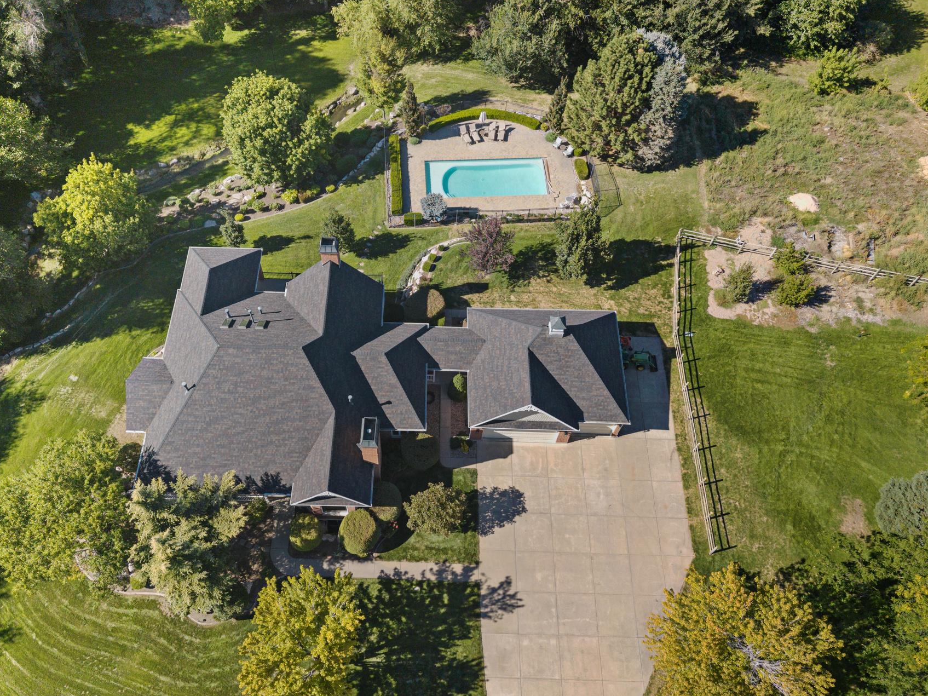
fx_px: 777
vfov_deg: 48.2
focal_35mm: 29
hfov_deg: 61.5
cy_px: 372
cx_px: 416
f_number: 1.8
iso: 490
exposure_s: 1/120
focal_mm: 8.67
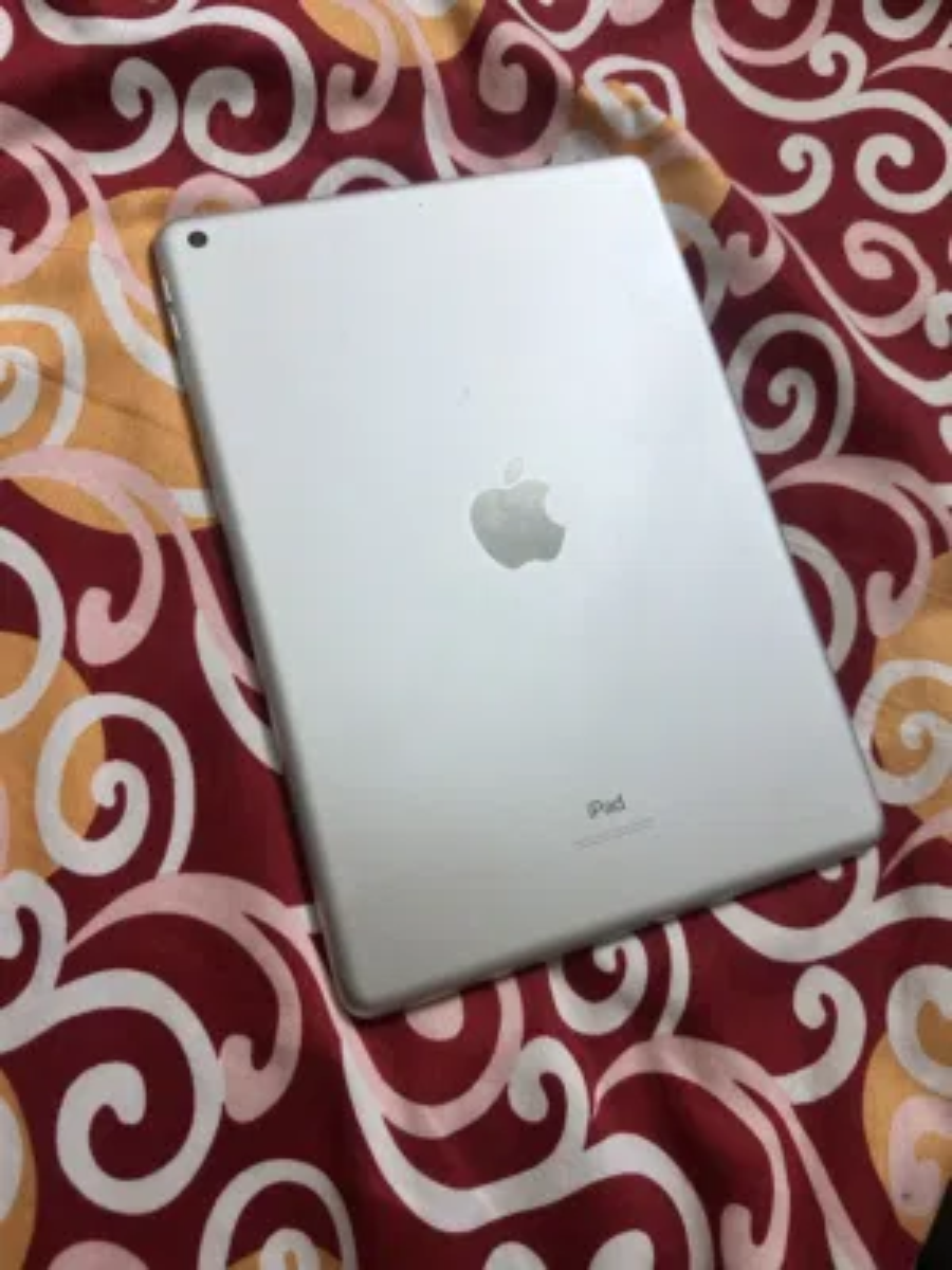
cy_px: 635
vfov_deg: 71.6
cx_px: 476
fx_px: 880
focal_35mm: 24
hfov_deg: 56.8
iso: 250
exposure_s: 1/77
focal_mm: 6.86
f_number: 1.78
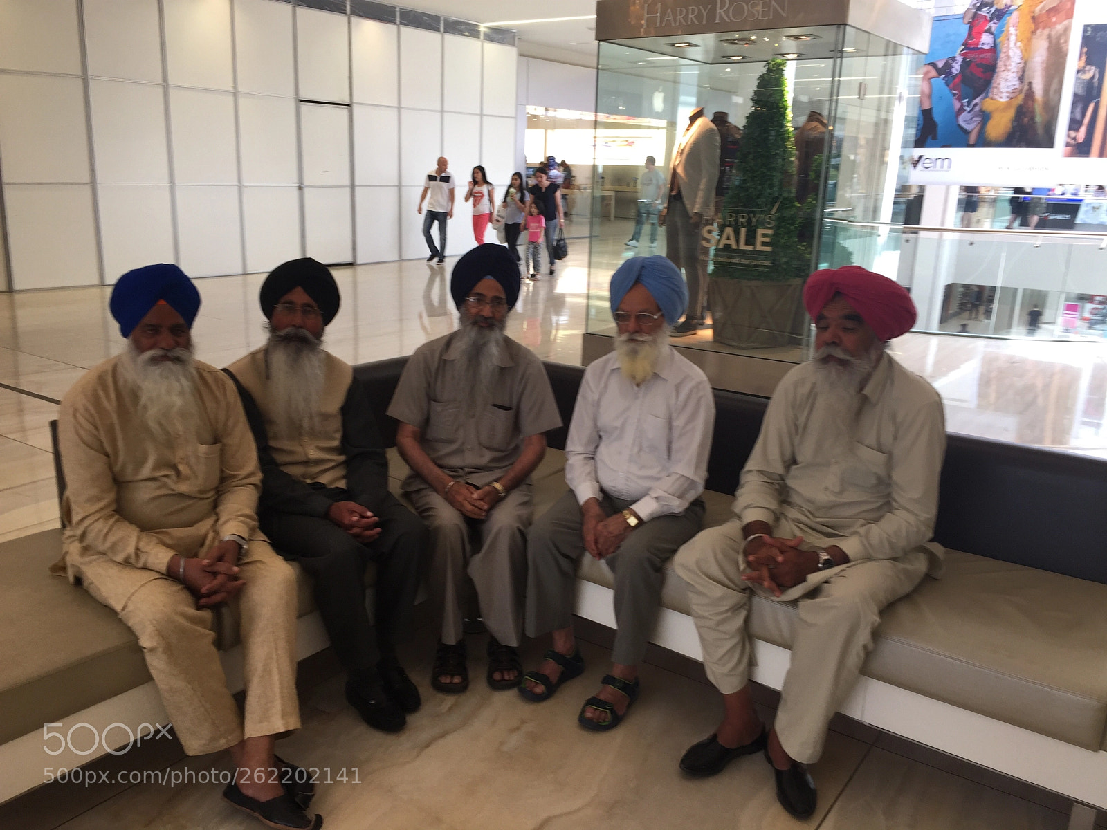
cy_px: 415
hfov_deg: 61.7
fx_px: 927
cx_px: 554
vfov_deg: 48.2
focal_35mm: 29
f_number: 2.2
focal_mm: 4.15
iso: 32
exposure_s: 1/60
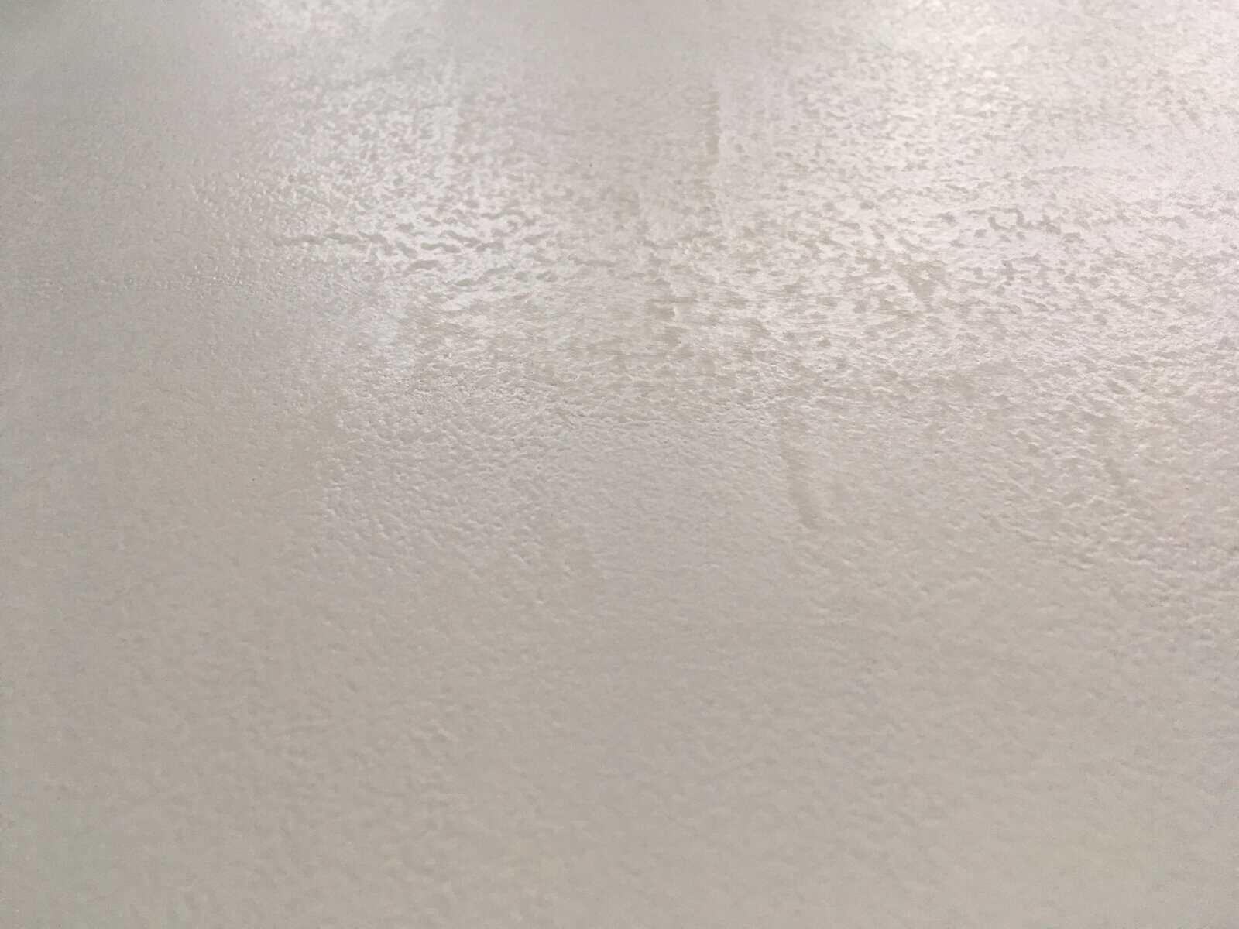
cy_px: 464
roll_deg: +2.6
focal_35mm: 29
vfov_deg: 48.2
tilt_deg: -42.1
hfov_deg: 61.7
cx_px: 620
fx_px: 1038
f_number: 2.2
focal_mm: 4.15
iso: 50
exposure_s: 1/33
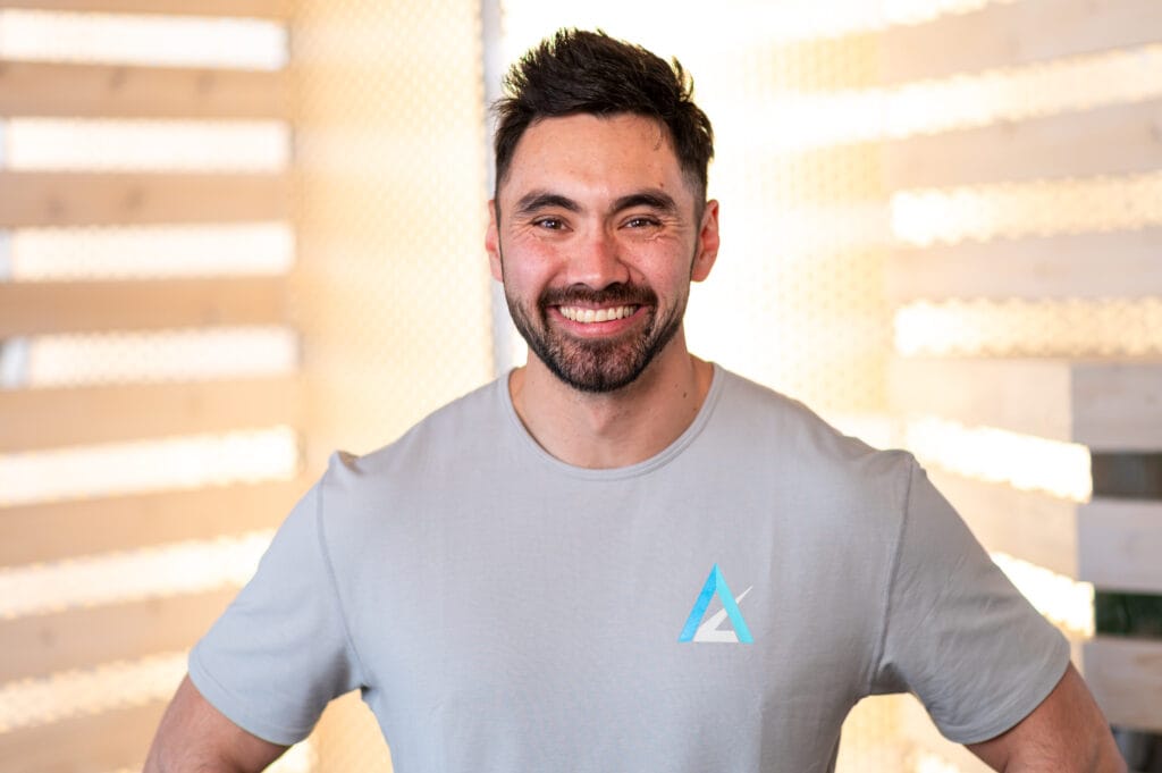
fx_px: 2781
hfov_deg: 23.6
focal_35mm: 86
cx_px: 581
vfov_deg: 15.8
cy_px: 381
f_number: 1.8
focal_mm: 85
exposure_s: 1/200
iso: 200
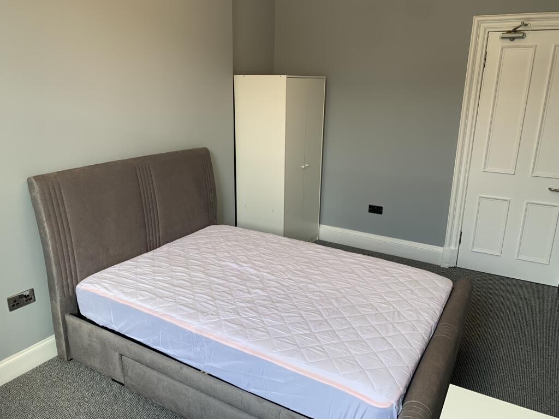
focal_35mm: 26
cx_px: 280
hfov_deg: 67.3
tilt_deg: -14.2
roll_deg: +0.3
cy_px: 210
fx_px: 420
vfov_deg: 53.1
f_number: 1.8
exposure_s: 1/121
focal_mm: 4.25
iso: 64
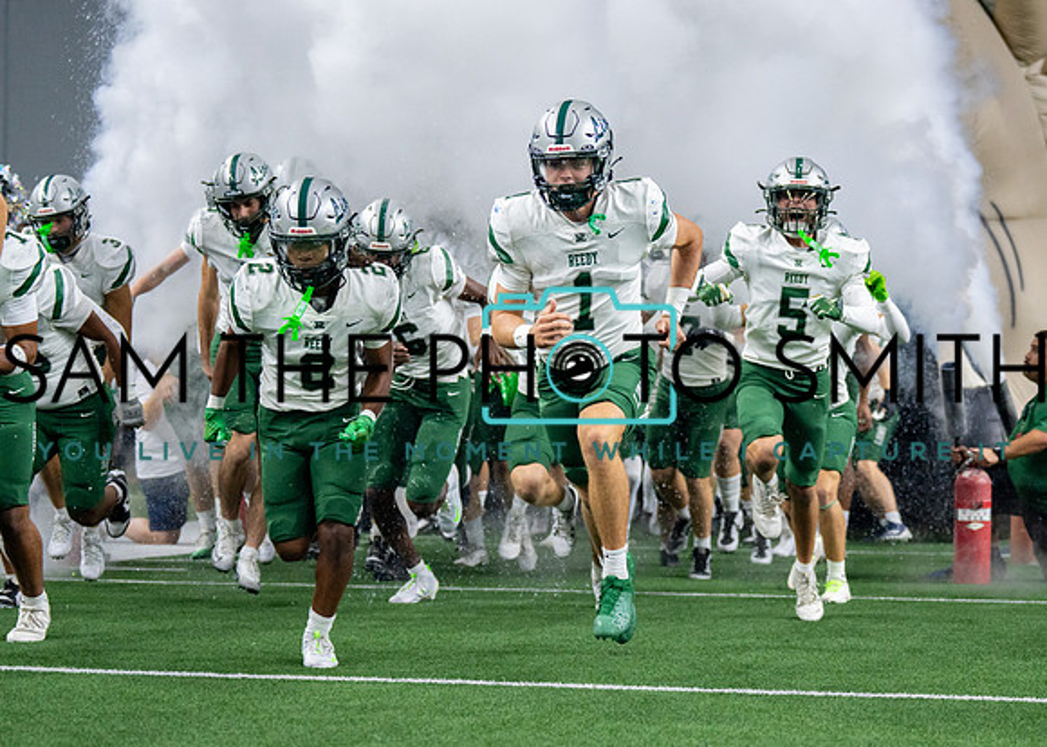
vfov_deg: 14.5
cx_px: 645
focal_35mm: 99
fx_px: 2933
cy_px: 463
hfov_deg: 20.2
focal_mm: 70
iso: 1600
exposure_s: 1/1000
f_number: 2.8
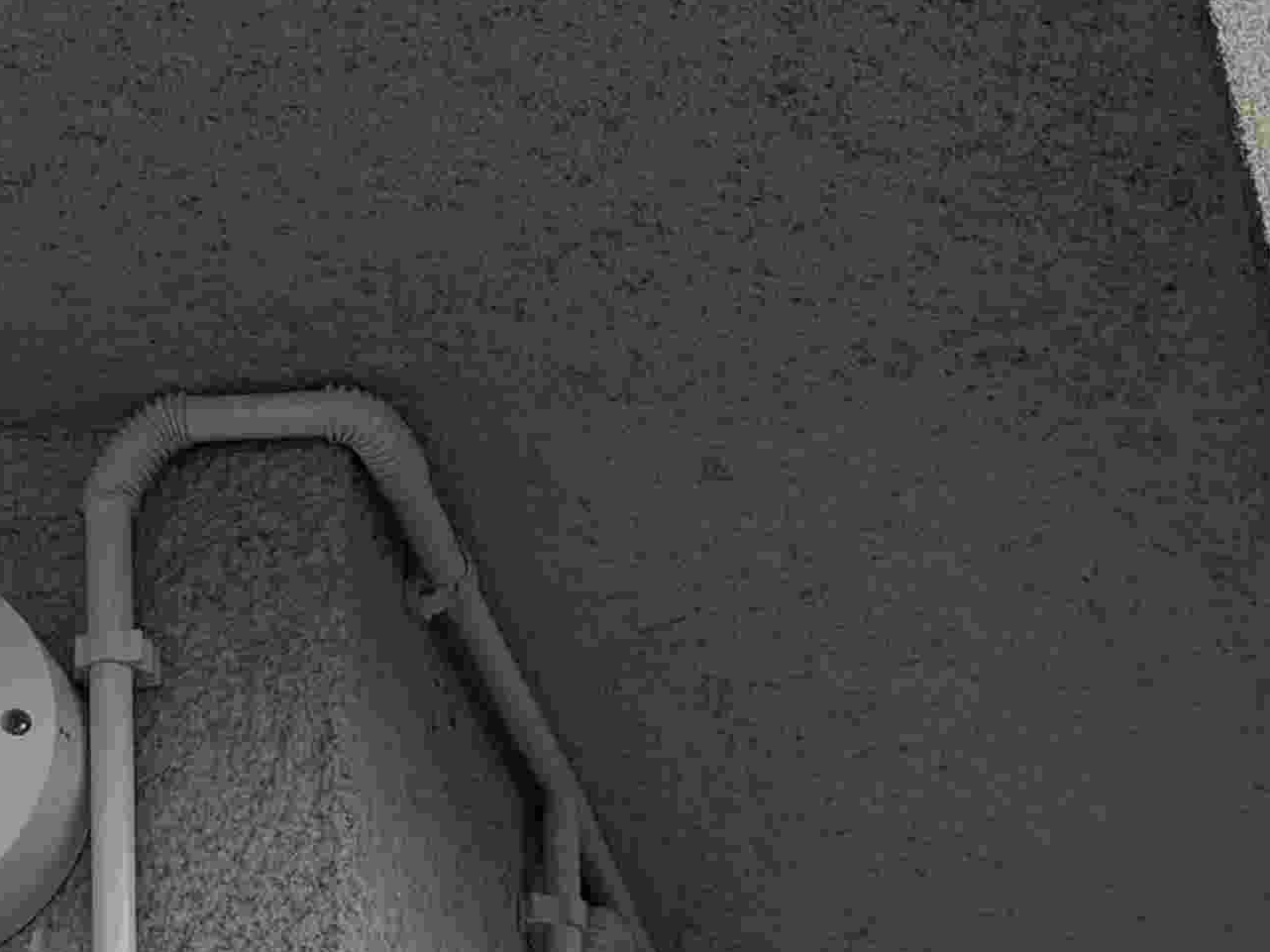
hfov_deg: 13.1
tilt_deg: +18.8
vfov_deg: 9.7
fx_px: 5539
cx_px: 749
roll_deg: +0.8
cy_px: 1011
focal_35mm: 151
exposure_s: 1/802
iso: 64
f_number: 1.78
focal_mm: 6.76
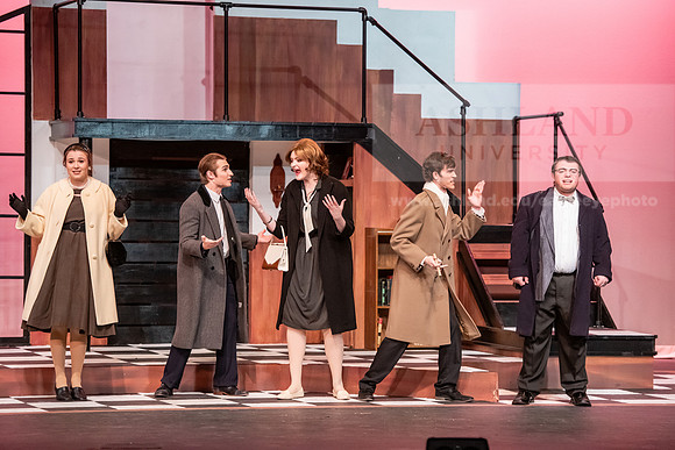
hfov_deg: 16.4
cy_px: 225
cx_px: 338
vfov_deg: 11.0
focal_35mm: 125
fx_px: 2344
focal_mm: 125
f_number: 3.2
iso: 3200
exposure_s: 1/200
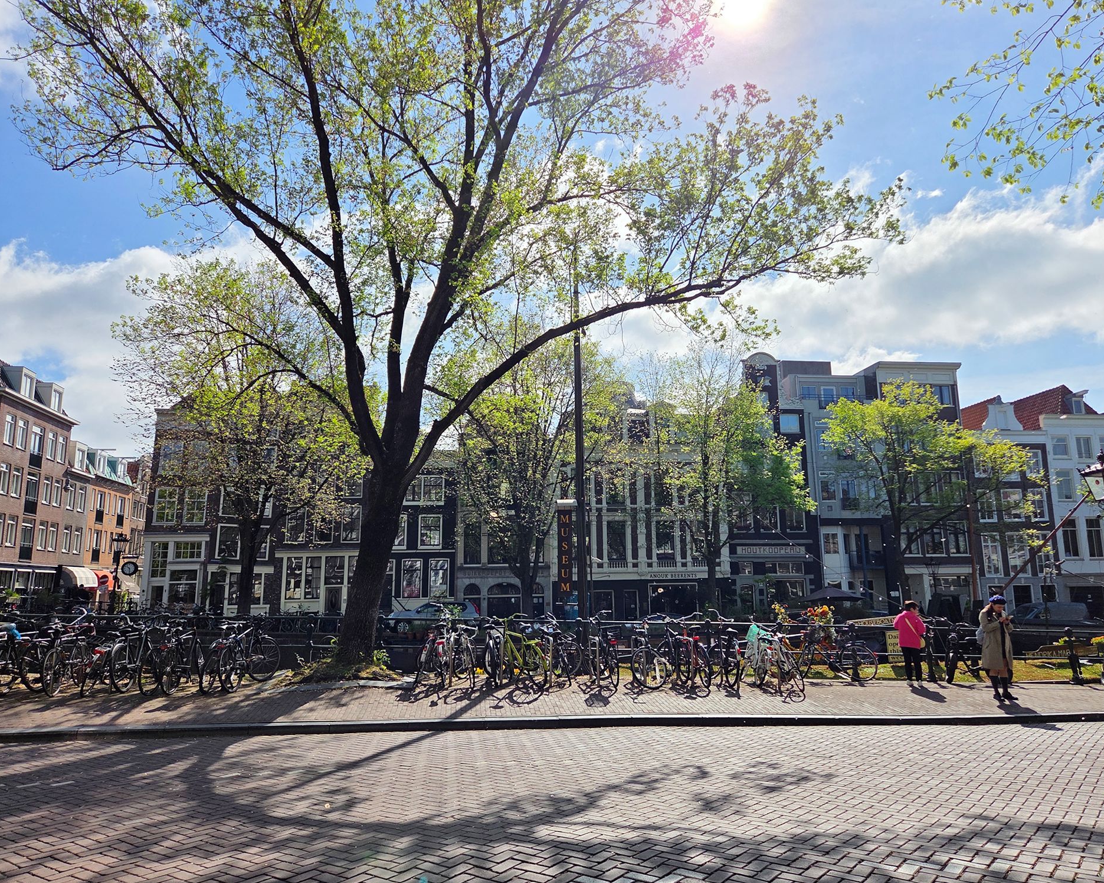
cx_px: 588
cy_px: 442
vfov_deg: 58.8
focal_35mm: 24
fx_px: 784
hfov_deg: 70.2
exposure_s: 1/7891
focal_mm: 5.4
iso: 64
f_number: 1.8
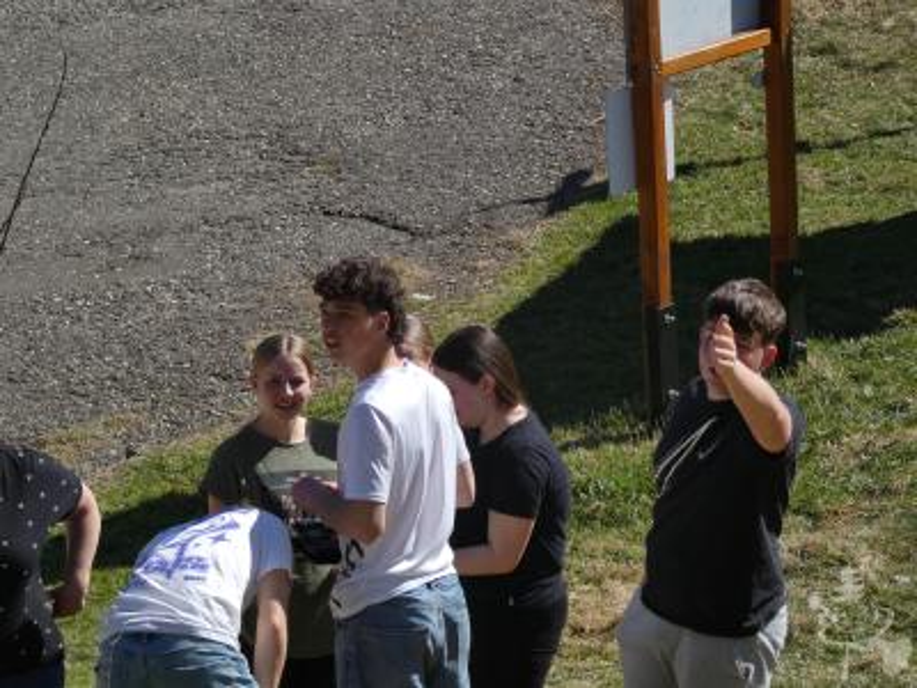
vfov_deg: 7.2
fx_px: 5431
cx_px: 458
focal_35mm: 205
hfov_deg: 9.7
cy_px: 344
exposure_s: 1/400
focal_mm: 36.8
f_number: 5.5
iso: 80
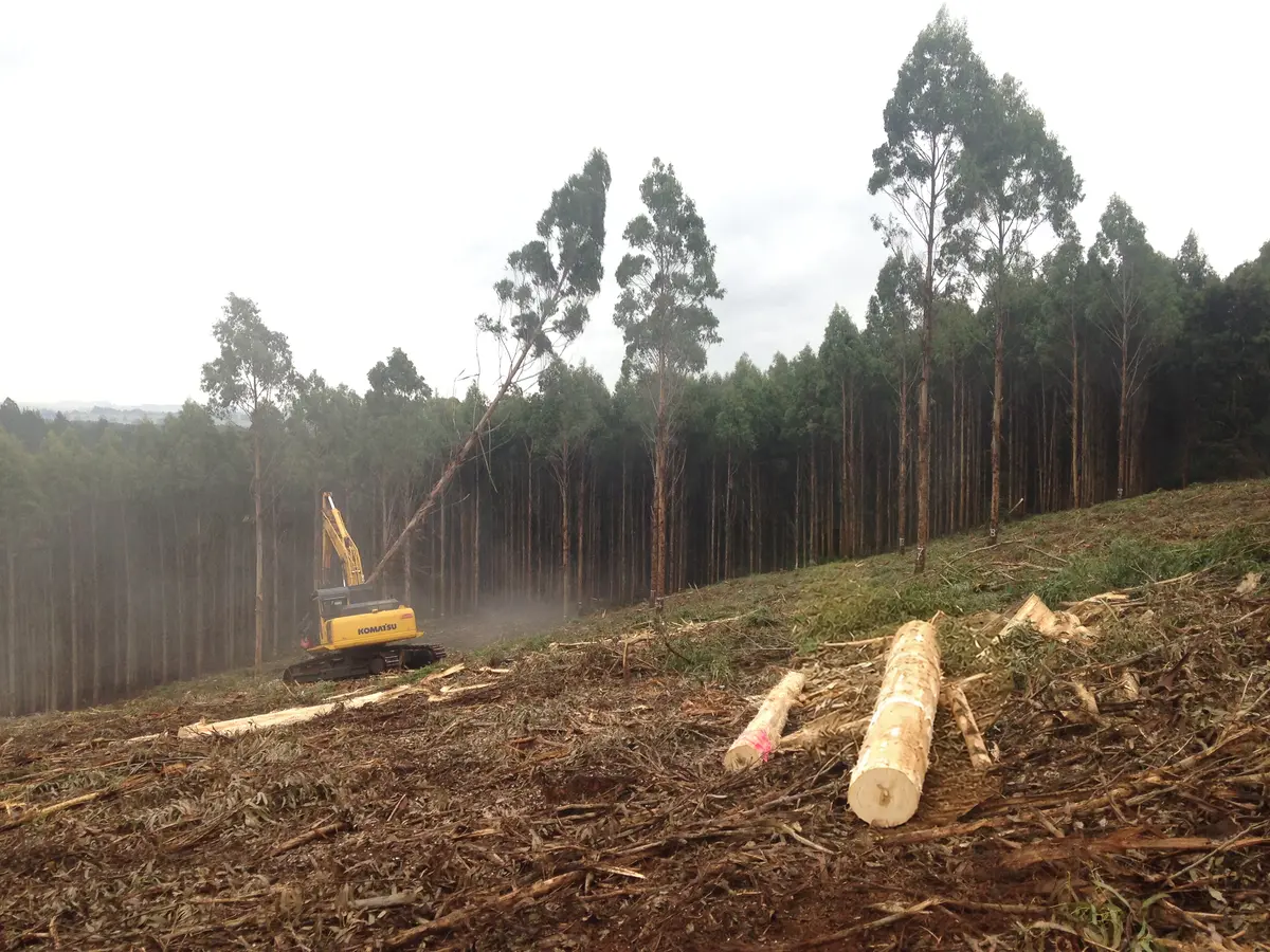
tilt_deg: -5.0
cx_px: 635
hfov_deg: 55.4
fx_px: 1211
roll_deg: -0.8
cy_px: 476
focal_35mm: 33
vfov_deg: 42.9
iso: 80
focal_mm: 4.12
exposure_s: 1/120
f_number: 2.4
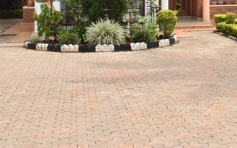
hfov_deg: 27.0
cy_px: -51
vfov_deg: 16.9
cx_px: 236
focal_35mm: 72
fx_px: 465
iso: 100
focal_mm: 18
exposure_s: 1/160
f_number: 9
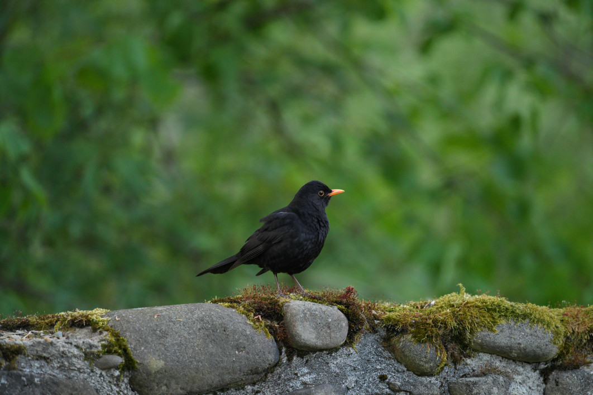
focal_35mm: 500
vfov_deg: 2.7
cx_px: 296
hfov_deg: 4.1
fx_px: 8235
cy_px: 198
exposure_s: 1/60
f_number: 5.6
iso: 3200
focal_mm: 500
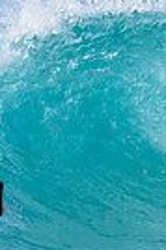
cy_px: 173
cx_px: -194
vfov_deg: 0.6
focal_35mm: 3473
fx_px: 24082
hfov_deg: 0.4
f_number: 11
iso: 1100
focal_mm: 800
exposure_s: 1/2000
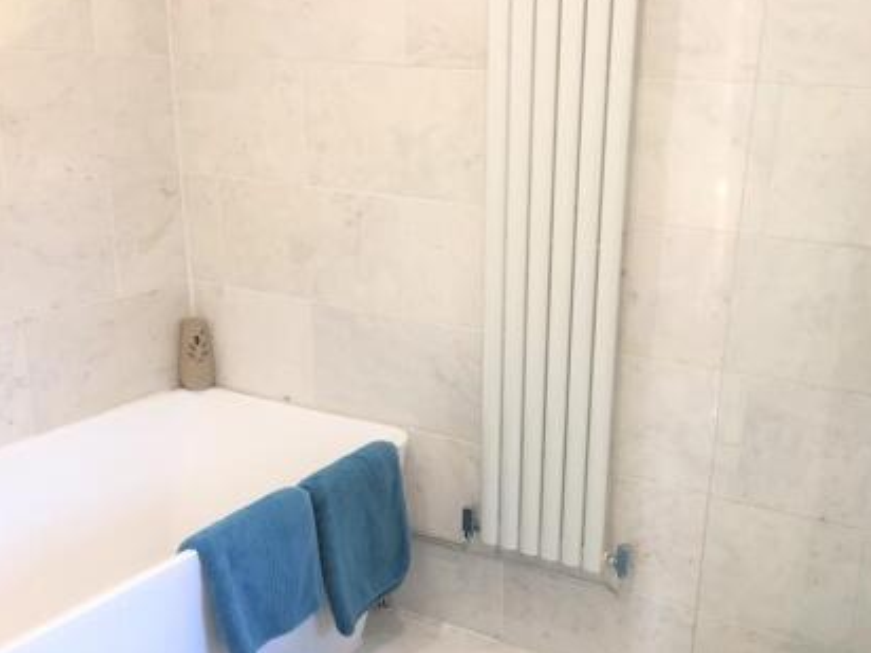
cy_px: 413
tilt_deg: -19.4
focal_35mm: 41
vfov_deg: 34.9
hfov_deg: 45.5
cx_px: 527
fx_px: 1032
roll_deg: -1.9
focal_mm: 4.15
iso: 64
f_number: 2.2
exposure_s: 1/33
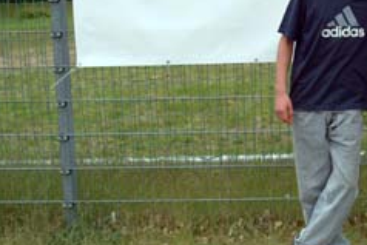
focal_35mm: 68
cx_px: 319
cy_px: 76
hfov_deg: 28.7
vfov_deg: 20.0
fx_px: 694
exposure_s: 1/250
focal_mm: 24
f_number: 8
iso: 400
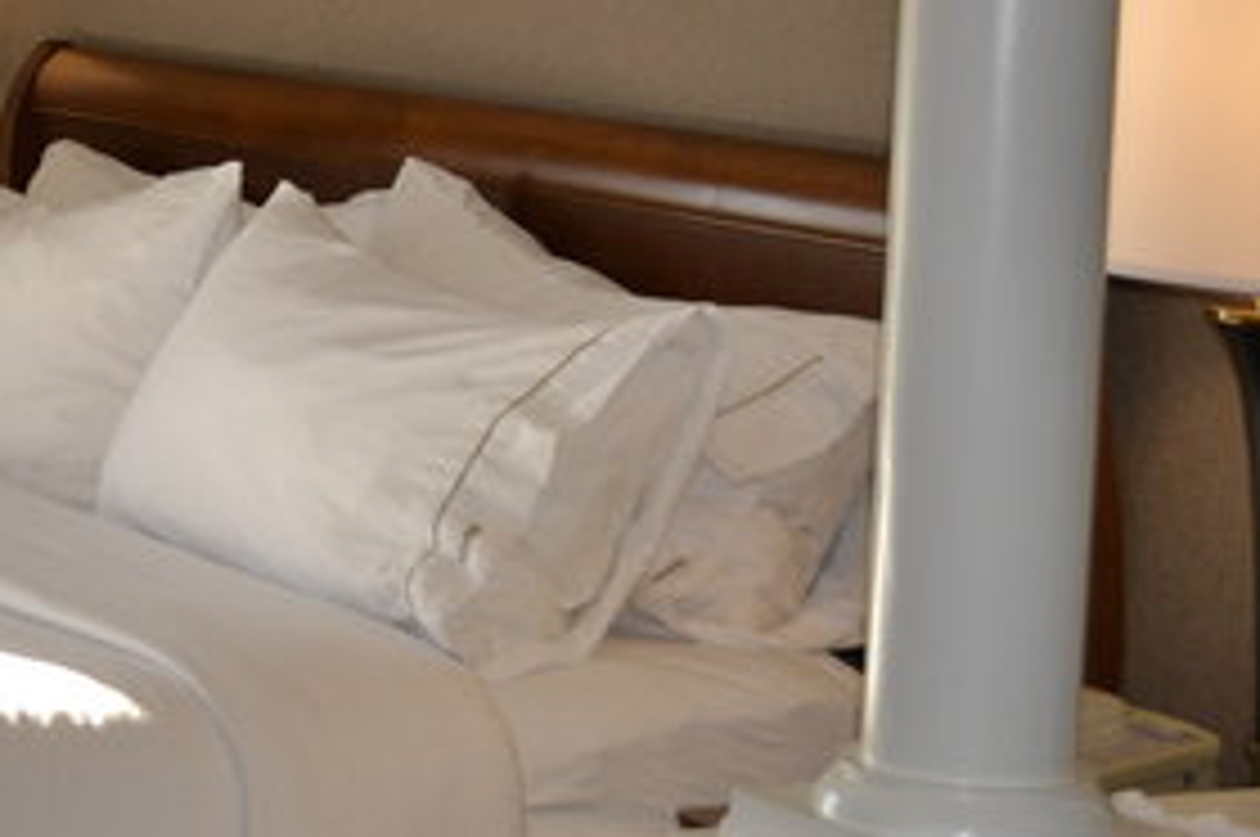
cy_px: 146
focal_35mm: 124
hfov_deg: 15.8
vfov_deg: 10.9
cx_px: -256
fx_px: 4350
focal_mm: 29
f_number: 4.5
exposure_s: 1/200
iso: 400
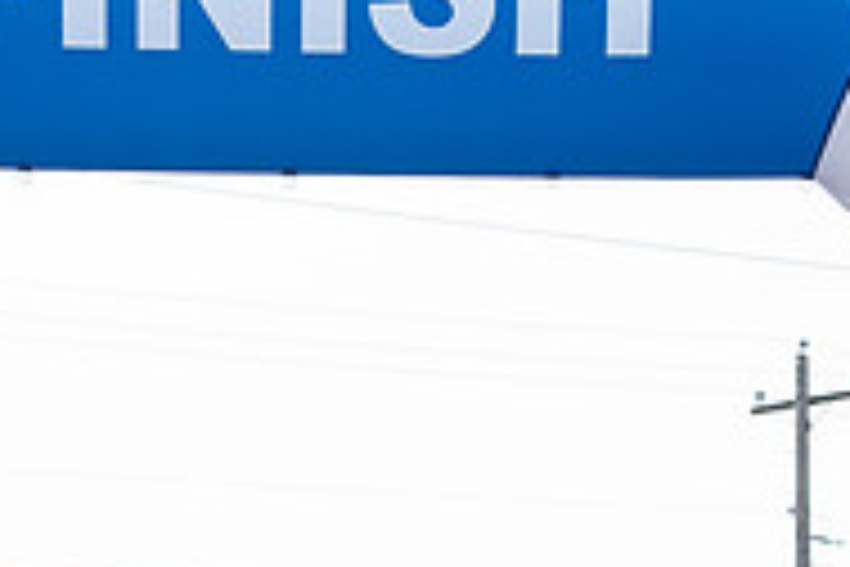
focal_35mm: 180
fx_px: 4250
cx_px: 437
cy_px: 934
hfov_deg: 11.4
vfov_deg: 7.5
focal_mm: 48
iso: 800
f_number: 4
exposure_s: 1/3200
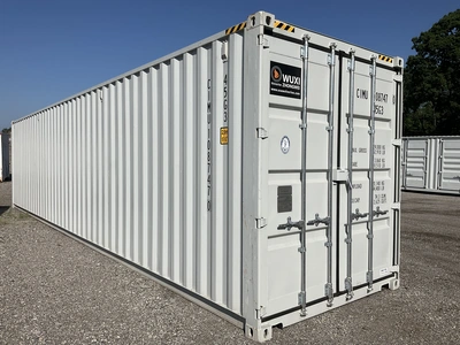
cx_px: 230
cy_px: 172
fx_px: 385
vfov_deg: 48.2
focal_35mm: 29
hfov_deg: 61.7
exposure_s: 1/4785
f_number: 1.8
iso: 25
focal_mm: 3
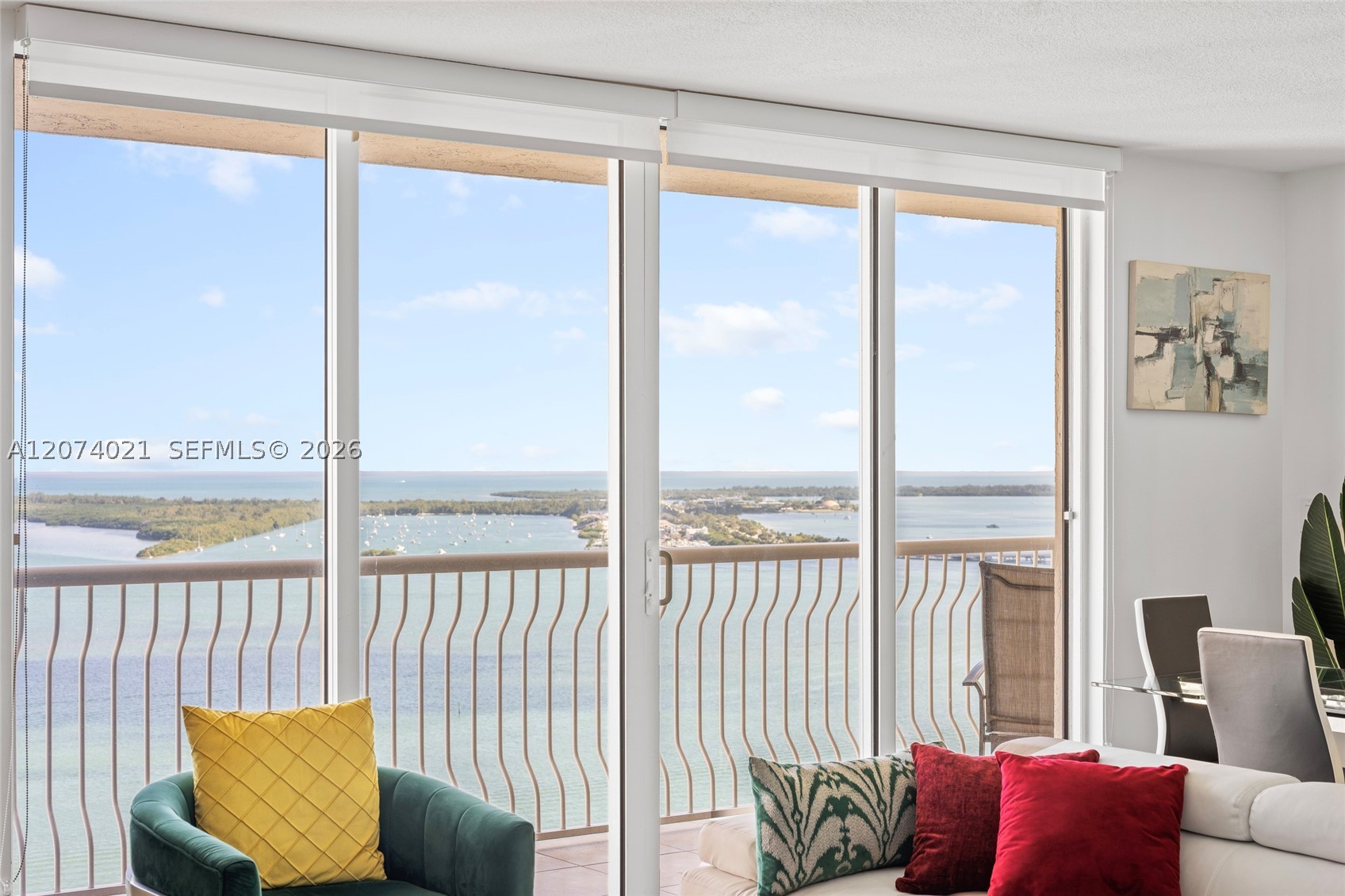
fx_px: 1868
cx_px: 672
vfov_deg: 27.0
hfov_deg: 39.6
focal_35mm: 50
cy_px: 448
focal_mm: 50
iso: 64
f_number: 8
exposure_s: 1/8
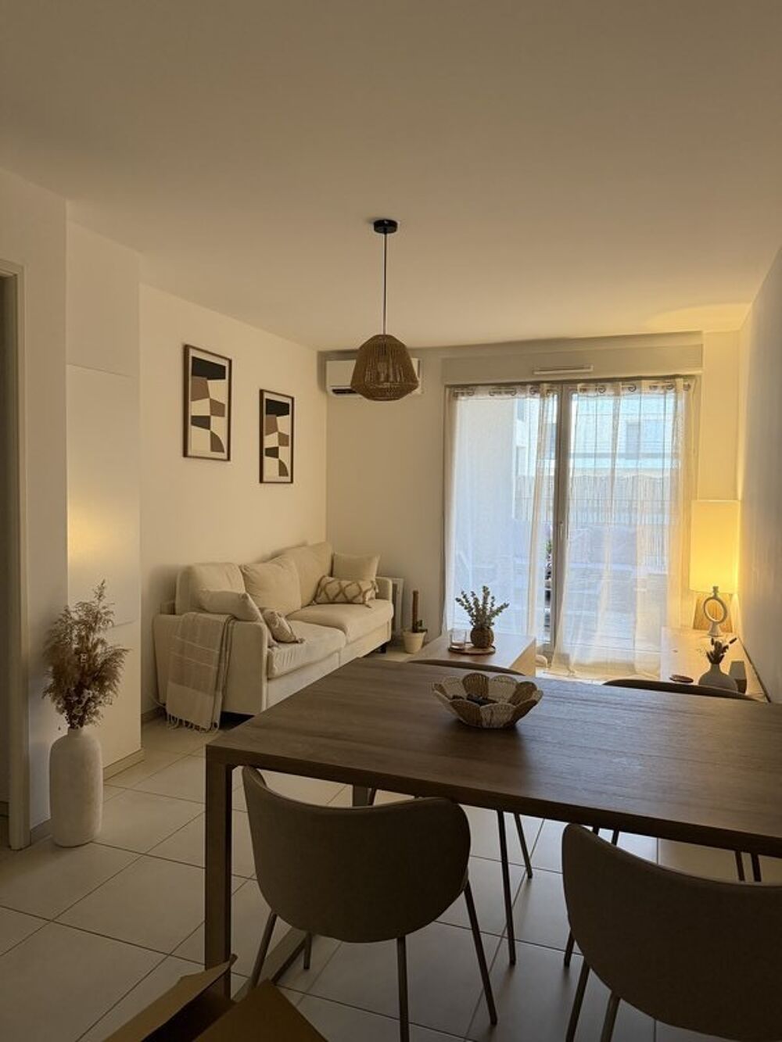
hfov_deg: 56.8
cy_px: 521
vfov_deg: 71.6
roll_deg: -1.5
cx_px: 391
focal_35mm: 24
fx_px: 723
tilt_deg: -3.3
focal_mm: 6.76
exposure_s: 1/50
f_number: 1.78
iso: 500
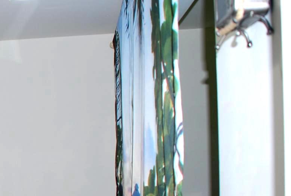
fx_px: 575
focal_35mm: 71
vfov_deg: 19.0
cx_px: -87
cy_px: 167
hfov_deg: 24.7
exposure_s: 1/60
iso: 200
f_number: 3.5
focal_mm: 18
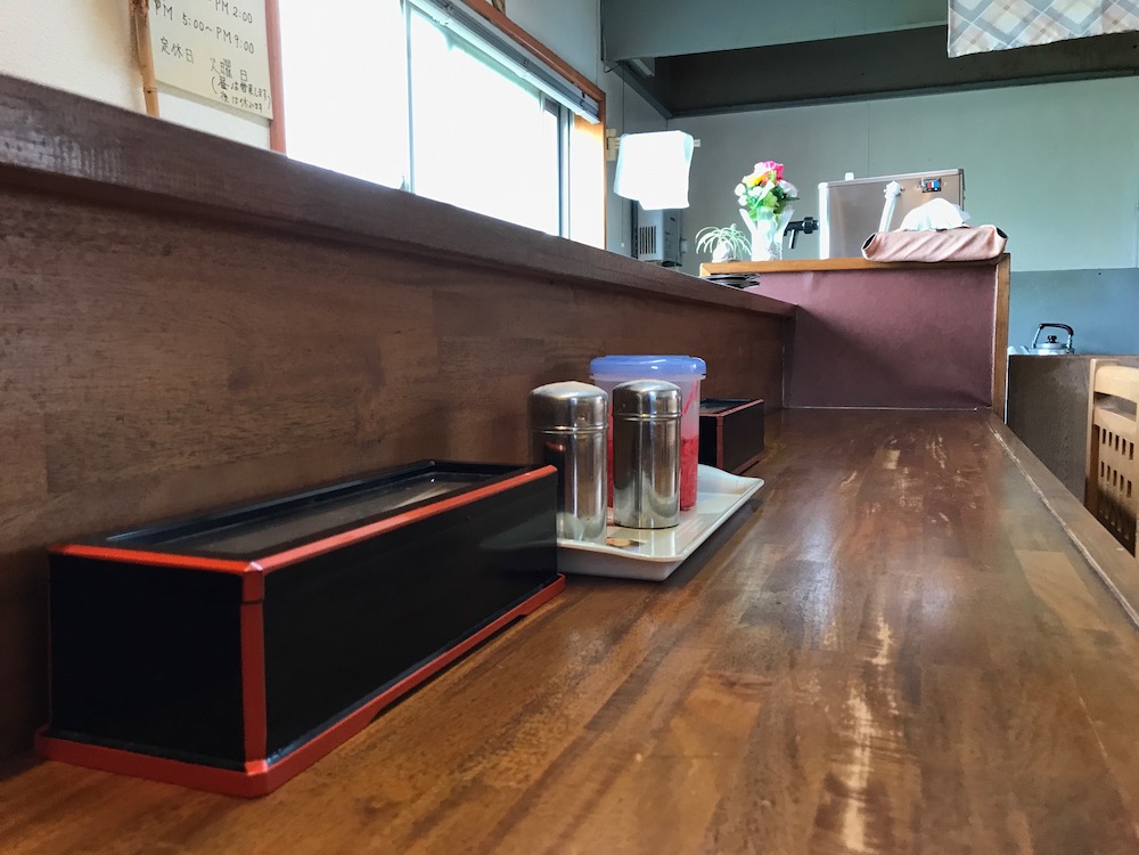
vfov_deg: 49.7
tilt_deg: -5.6
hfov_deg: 63.4
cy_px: 428
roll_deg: +0.7
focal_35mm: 28
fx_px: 921
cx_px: 570
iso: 40
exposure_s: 1/30
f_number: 1.8
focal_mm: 3.99
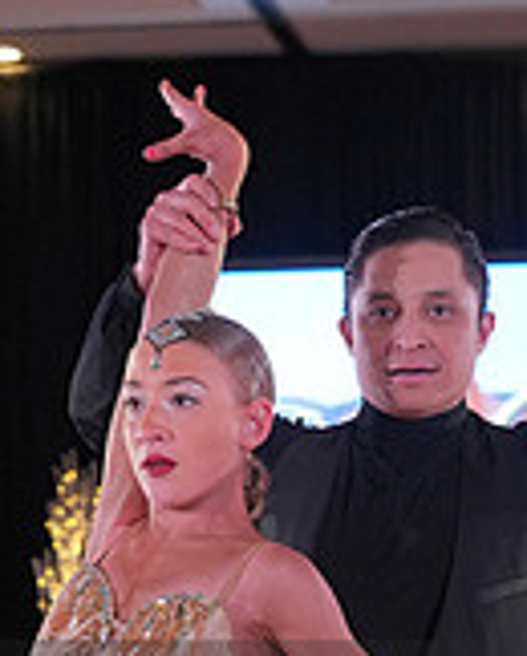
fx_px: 3269
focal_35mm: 168
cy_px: 777
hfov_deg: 9.2
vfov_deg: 11.3
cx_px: 282
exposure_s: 1/400
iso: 1600
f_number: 4
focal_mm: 50
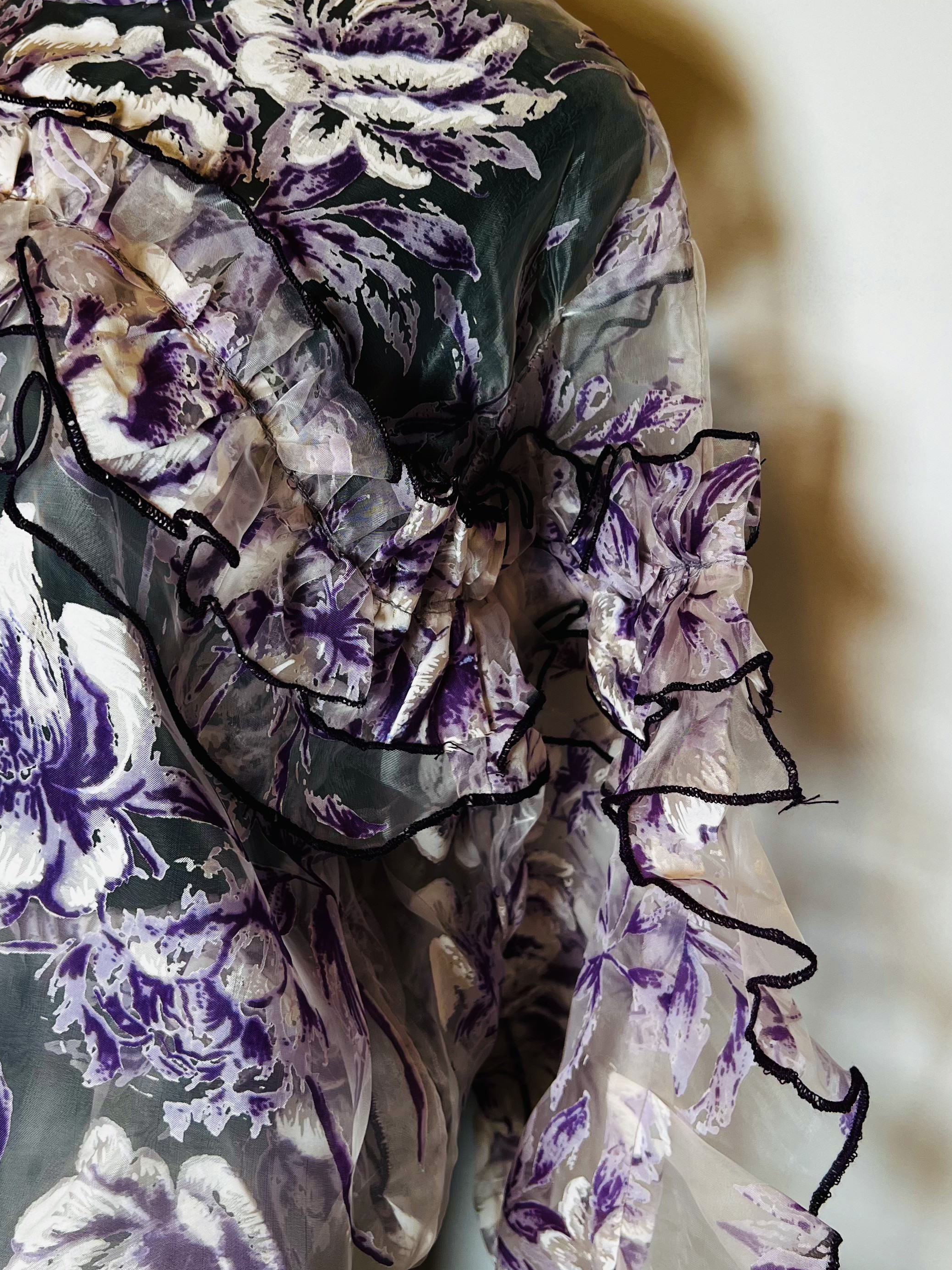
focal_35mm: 38
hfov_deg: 37.6
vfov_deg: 48.7
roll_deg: -8.3
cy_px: 512
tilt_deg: -13.1
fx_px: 1394
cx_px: 386
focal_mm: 5.7
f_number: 1.5
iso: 80
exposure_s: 1/120
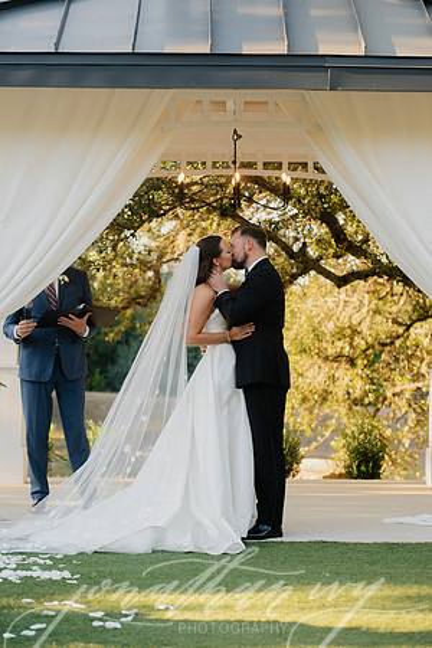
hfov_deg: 13.0
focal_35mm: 105
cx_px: 216
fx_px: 1890
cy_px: 324
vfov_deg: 19.5
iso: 400
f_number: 4
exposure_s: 1/500
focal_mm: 105
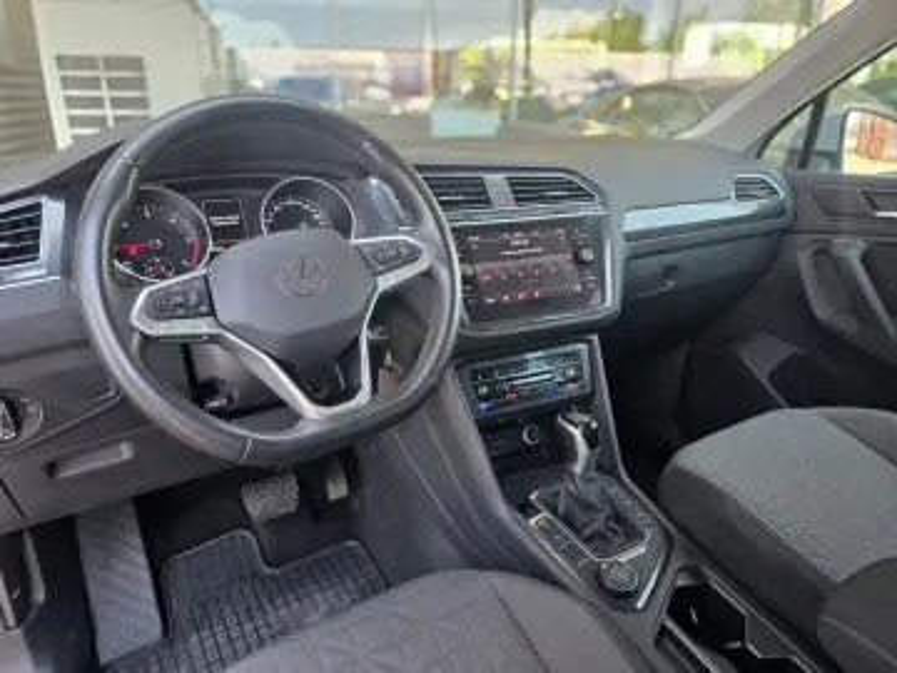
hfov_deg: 73.9
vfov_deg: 58.9
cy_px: 336
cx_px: 448
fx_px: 596
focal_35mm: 23
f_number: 1.7
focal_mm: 6.3
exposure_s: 1/100
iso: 125
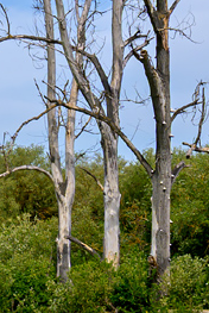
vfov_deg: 10.0
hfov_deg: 6.4
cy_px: 119
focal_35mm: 205
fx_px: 1780
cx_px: -291
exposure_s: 1/500
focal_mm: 30
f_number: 8
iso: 200
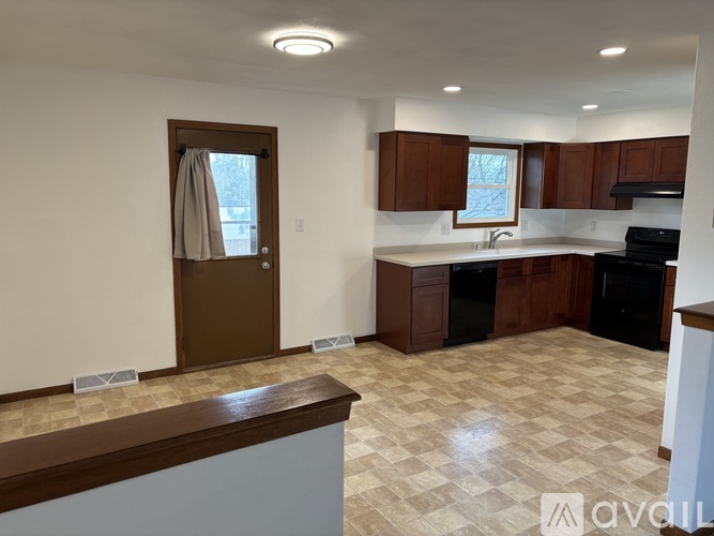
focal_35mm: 26
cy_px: 268
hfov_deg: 67.3
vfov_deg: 53.0
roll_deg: -0.8
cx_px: 357
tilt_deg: -7.9
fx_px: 536
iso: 125
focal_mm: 5.96
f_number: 1.6
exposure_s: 1/120
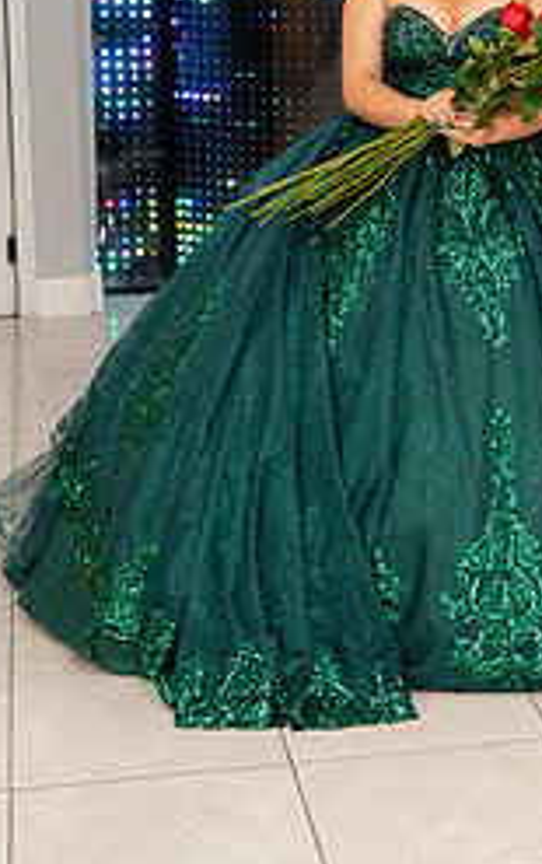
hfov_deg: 15.4
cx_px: 518
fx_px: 1980
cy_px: 233
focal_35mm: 84
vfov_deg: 24.4
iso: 800
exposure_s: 1/250
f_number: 2.8
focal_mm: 35
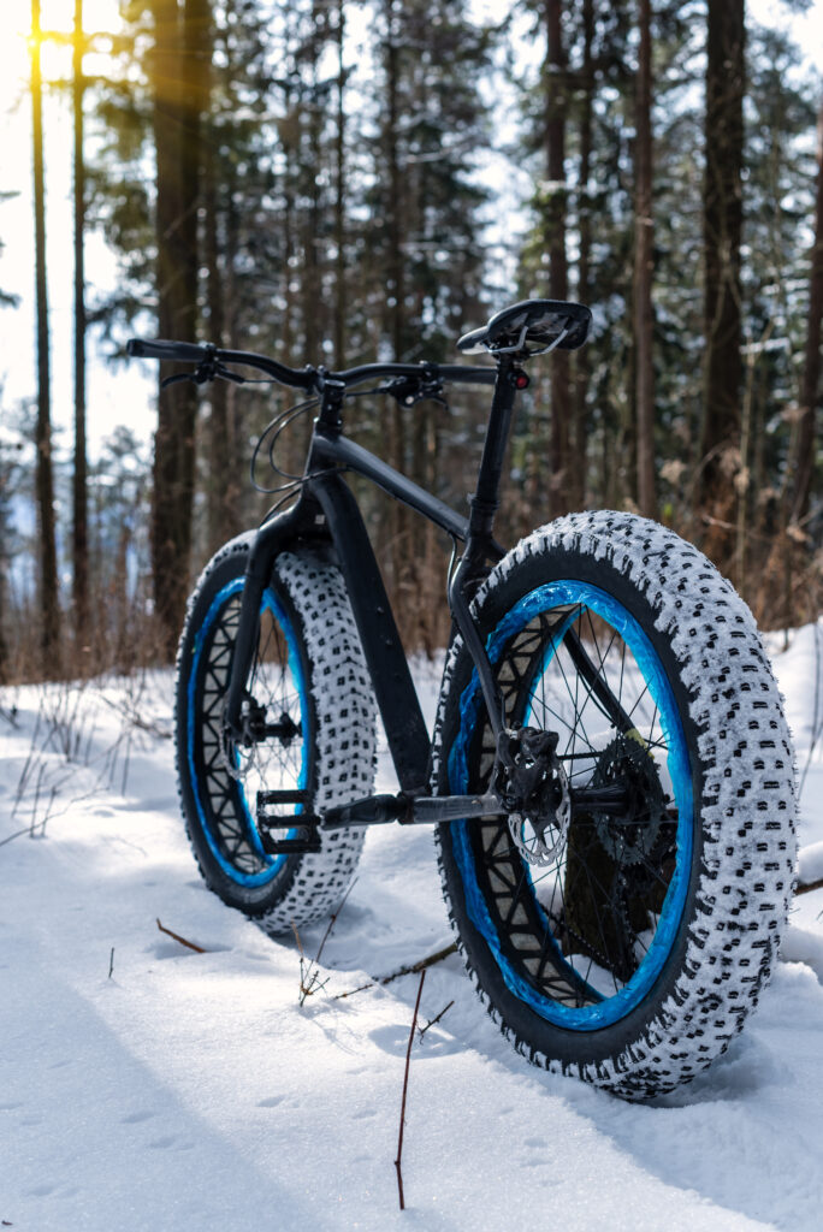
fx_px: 1712
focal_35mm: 50
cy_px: 616
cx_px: 412
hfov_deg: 27.0
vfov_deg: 39.6
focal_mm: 50
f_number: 4.5
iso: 100
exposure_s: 1/320
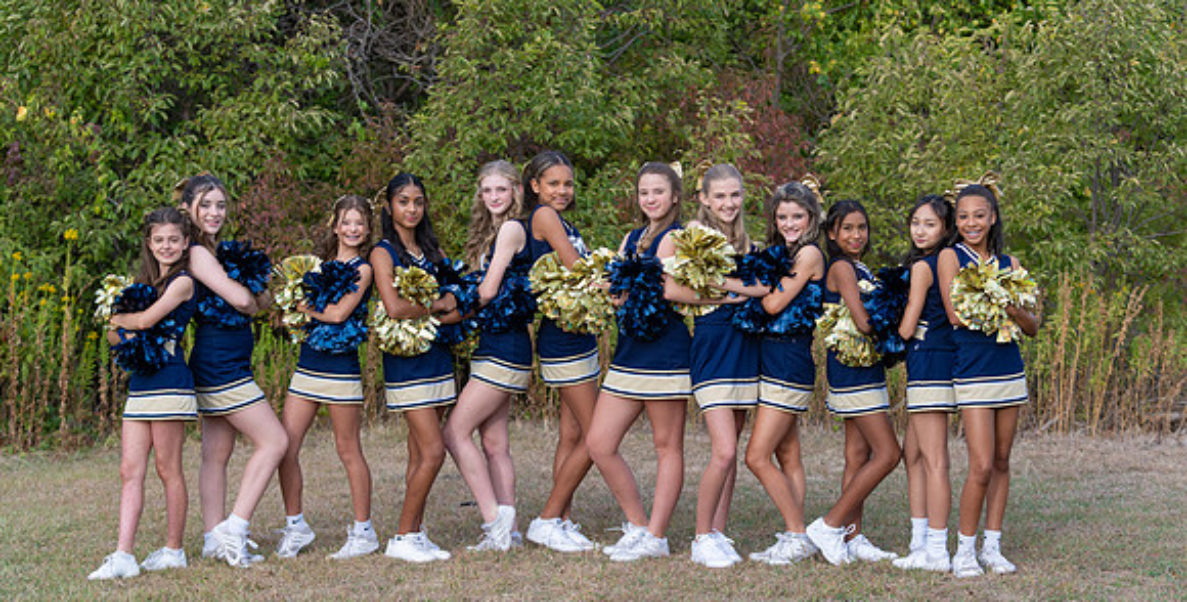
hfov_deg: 27.3
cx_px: 613
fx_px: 2445
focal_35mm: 80
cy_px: 363
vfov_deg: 14.0
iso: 125
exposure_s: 1/400
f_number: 3.5
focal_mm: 70
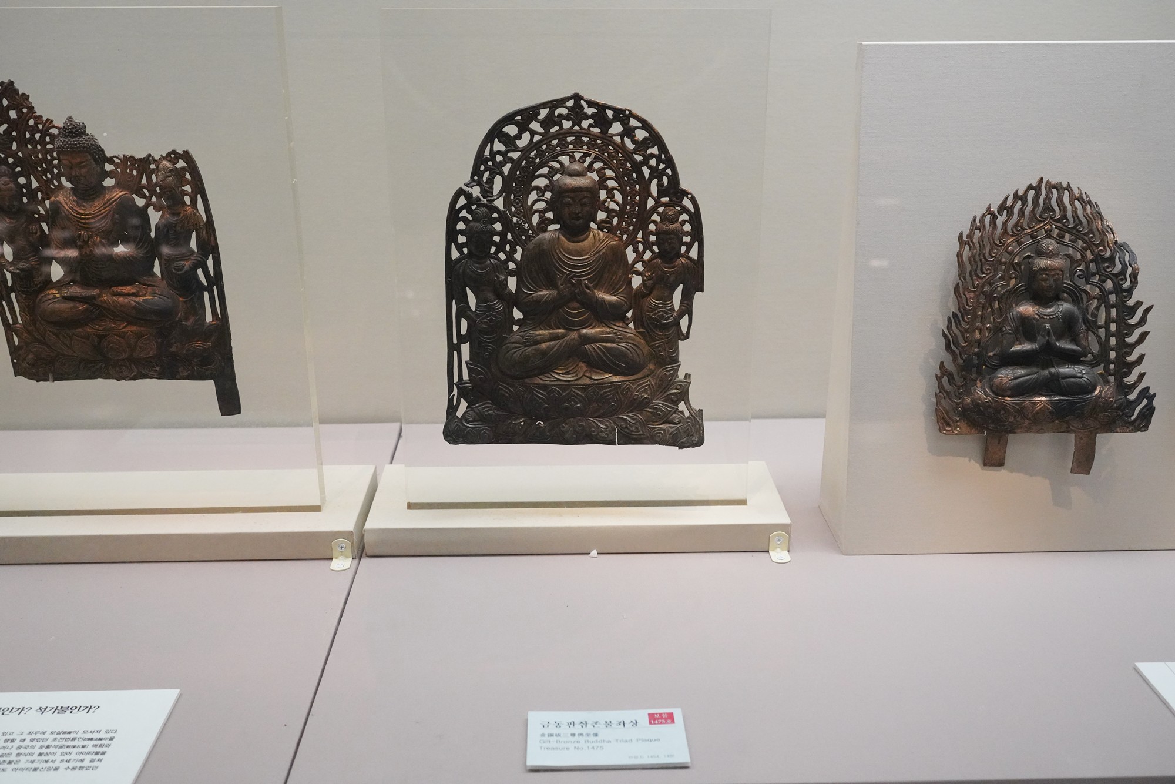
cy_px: 392
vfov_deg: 38.9
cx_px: 588
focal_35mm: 34
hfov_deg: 55.8
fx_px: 1110
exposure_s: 1/100
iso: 8000
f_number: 5.6
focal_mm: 34
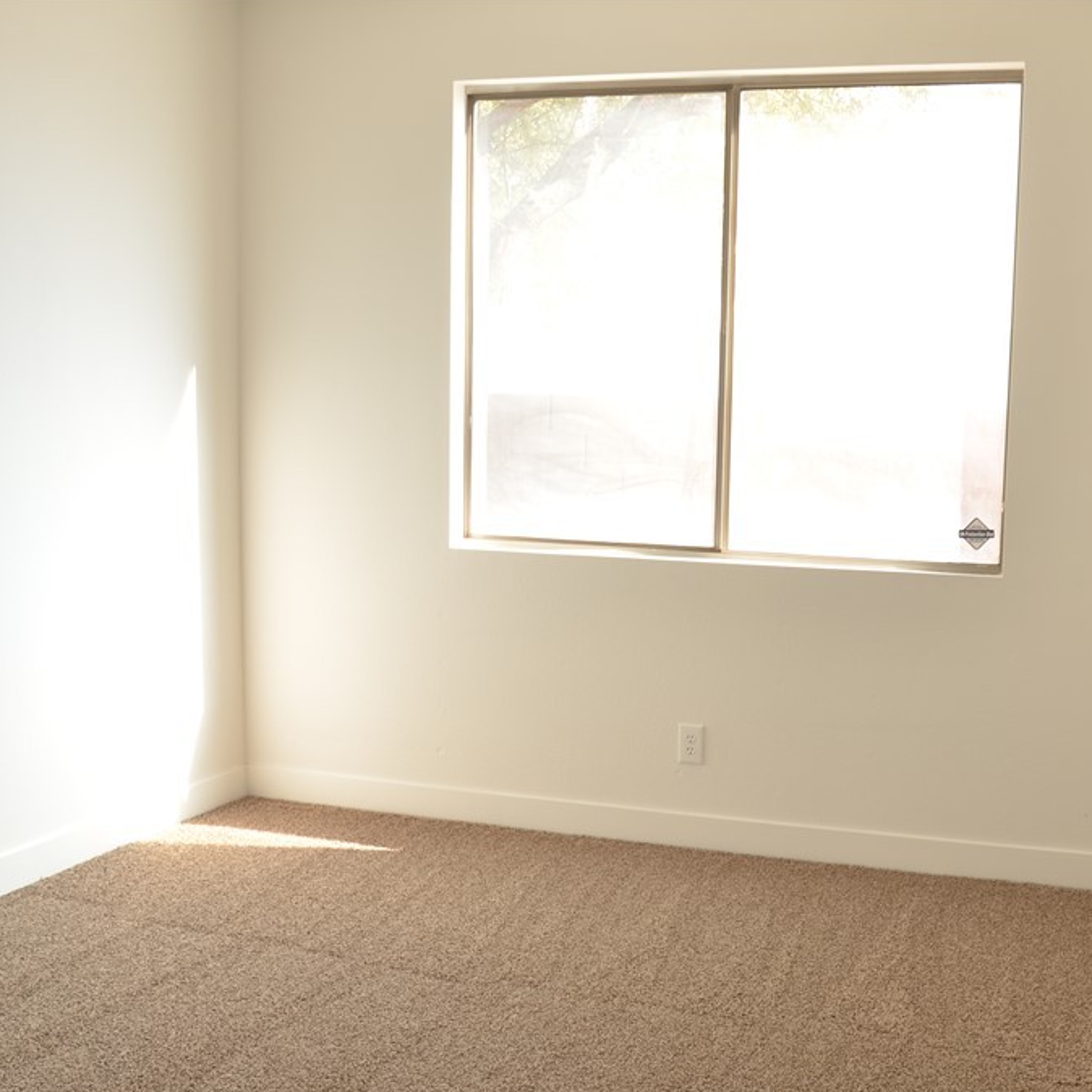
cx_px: 774
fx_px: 1321
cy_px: 579
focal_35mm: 37
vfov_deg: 44.9
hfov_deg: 43.9
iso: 200
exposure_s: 1/60
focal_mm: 18
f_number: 4
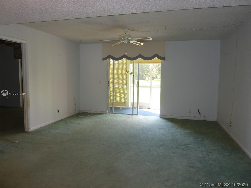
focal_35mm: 25
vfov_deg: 54.9
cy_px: 94
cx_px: 126
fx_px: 181
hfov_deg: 69.4
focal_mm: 4.1
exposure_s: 1/30
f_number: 3.3
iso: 125
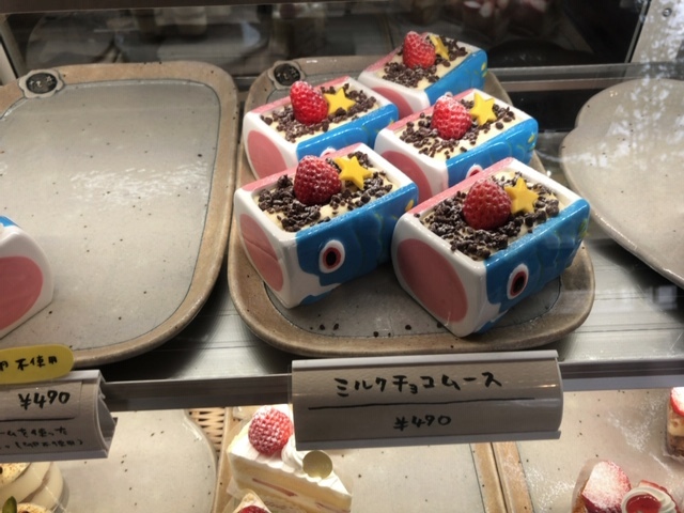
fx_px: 553
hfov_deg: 63.4
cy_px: 256
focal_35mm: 28
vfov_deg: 49.7
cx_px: 342
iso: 20
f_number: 1.8
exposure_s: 1/120
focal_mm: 4
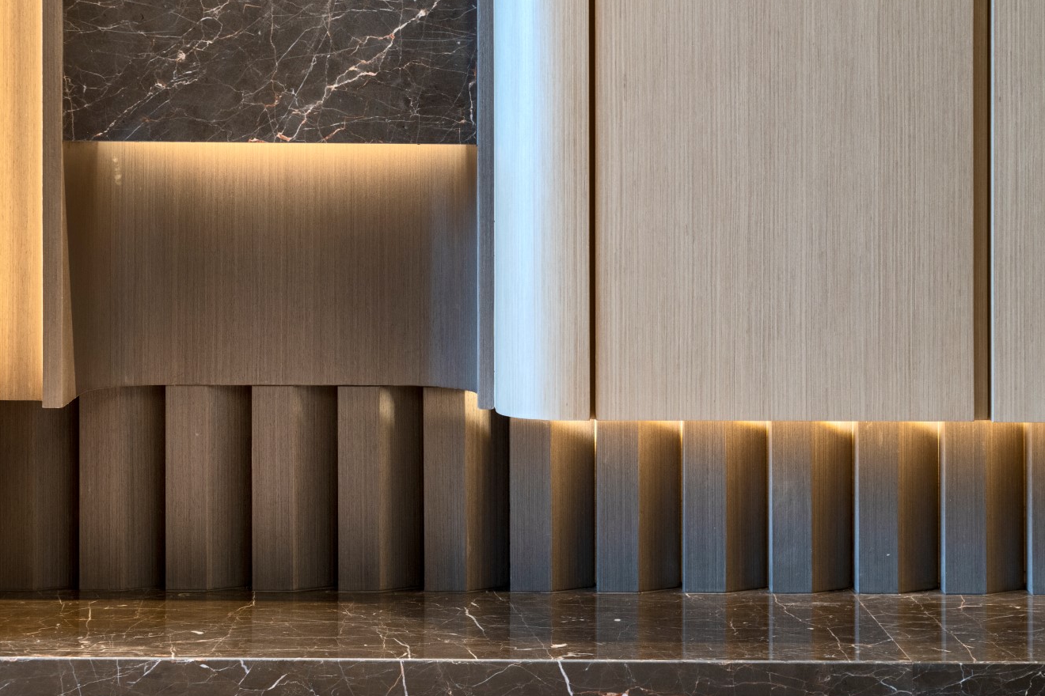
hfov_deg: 25.0
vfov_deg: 16.9
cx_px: 462
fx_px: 2351
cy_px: 359
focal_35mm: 81
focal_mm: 66
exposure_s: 1/30
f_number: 5.6
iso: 640
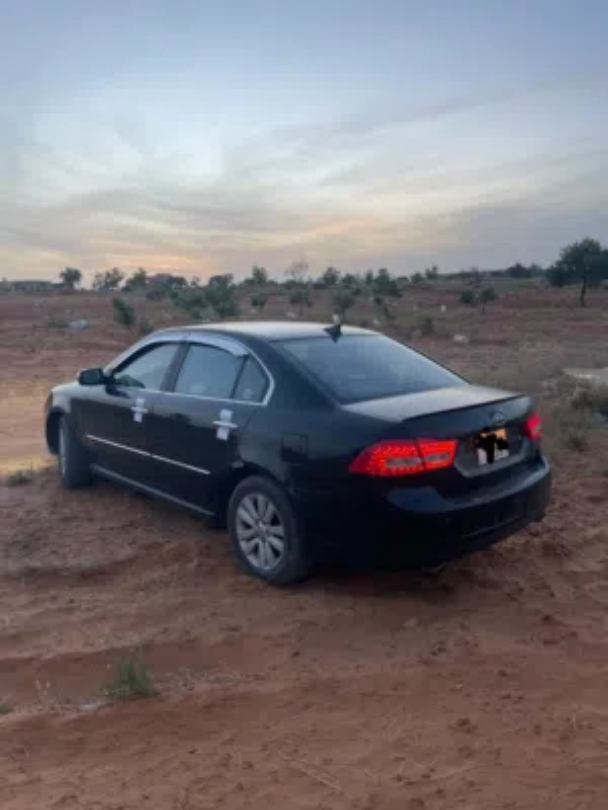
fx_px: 585
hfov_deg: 54.9
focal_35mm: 25
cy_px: 405
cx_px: 304
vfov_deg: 69.4
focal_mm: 5.1
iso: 40
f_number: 1.6
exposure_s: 1/79
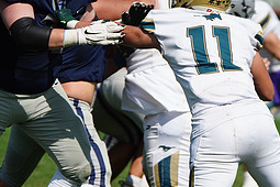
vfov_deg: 2.4
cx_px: 163
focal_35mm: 562
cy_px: 76
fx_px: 4371
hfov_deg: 3.7
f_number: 2.8
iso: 400
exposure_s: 1/8000
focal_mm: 247
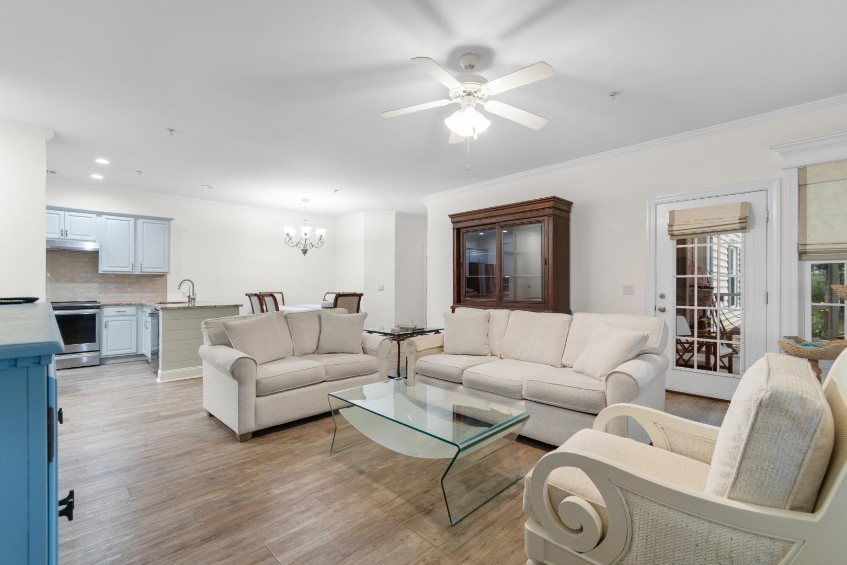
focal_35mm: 15
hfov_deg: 100.4
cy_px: 282
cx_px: 424
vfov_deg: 77.3
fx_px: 353
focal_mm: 10
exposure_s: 1/3
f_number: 4.5
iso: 100
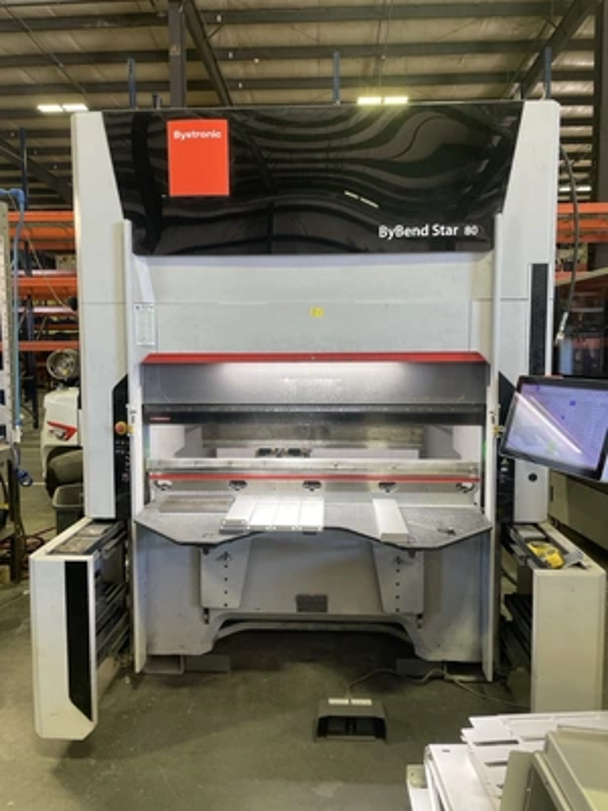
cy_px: 406
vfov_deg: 67.3
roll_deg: +0.4
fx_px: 609
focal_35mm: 26
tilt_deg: -5.6
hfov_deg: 53.1
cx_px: 304
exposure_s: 1/60
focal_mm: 4.2
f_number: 1.6
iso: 80
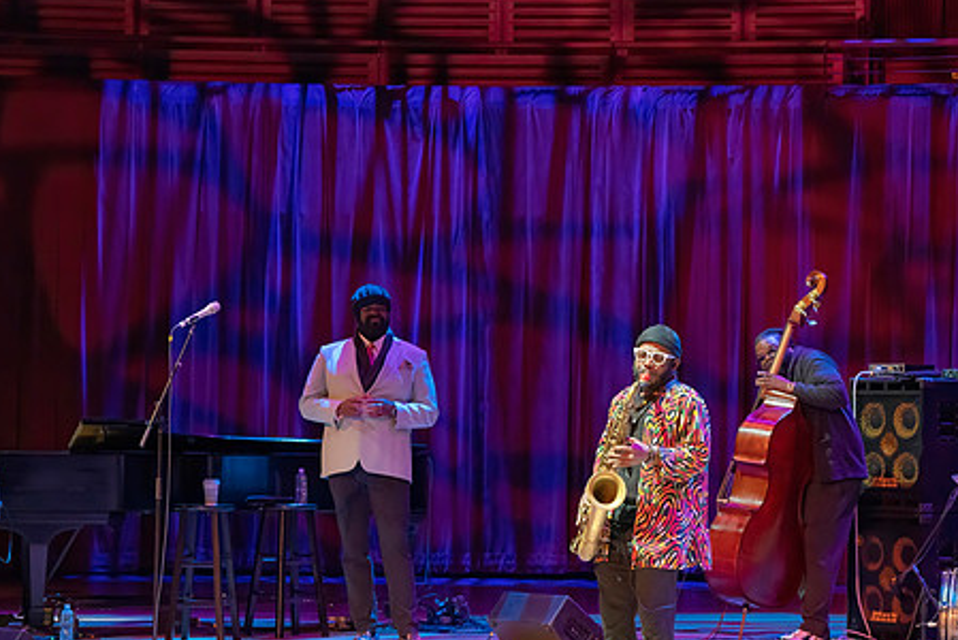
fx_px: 3595
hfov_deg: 15.2
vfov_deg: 10.2
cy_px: 368
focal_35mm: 135
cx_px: 472
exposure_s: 1/320
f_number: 5.6
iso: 6400
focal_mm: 100
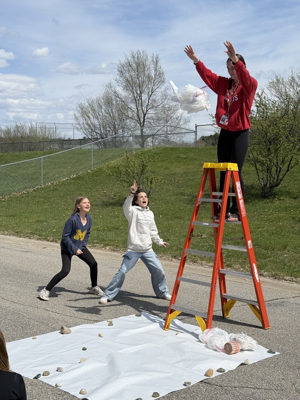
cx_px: 150
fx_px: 555
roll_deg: -0.4
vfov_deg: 39.7
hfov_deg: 30.3
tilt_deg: -3.5
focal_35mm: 48
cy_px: 200
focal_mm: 6.76
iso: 80
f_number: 1.78
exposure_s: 1/7874
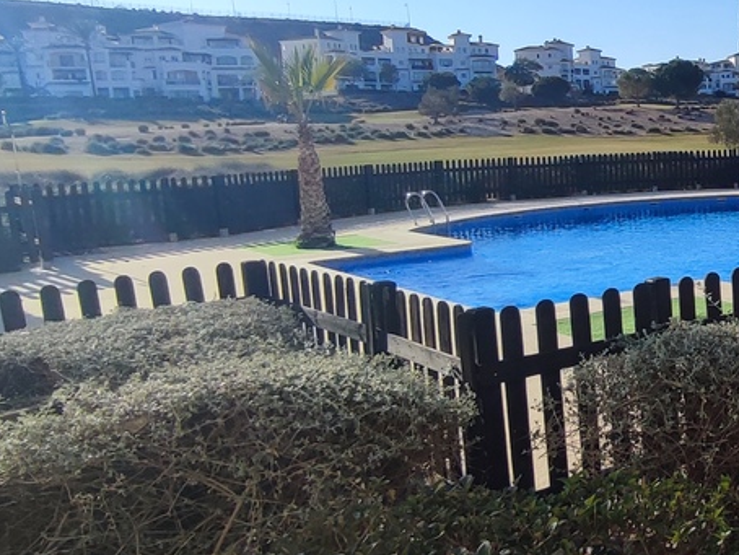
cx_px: 822
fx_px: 961
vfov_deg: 32.2
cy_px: 257
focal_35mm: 45
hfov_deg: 35.6
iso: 50
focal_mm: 1.65
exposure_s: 1/1748
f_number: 2.2
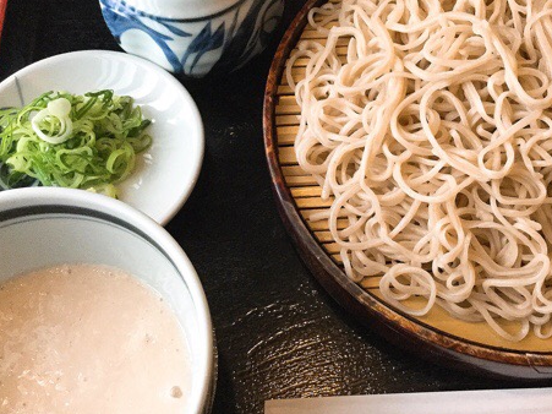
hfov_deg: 42.4
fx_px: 701
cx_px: 367
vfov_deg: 32.8
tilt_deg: -64.2
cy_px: 171
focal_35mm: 44
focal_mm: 3.3
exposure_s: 1/30
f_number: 2.4
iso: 250
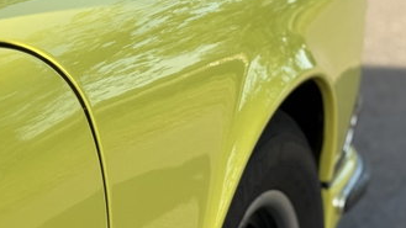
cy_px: 180
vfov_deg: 9.9
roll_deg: -1.2
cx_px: 84
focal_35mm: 122
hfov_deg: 17.4
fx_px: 1313
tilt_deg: -19.2
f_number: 1.78
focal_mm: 6.76
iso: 80
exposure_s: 1/1883
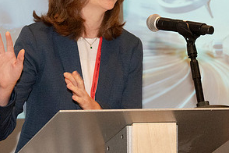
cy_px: 23
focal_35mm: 215
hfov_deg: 9.6
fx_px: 1368
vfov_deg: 6.4
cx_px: 92
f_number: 10
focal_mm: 68
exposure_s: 1/100
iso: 2500
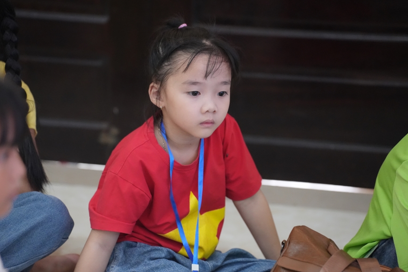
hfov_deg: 12.2
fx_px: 1903
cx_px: 184
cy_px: 144
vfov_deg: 8.2
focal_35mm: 168
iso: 8000
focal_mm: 150
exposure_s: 1/320
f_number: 3.2
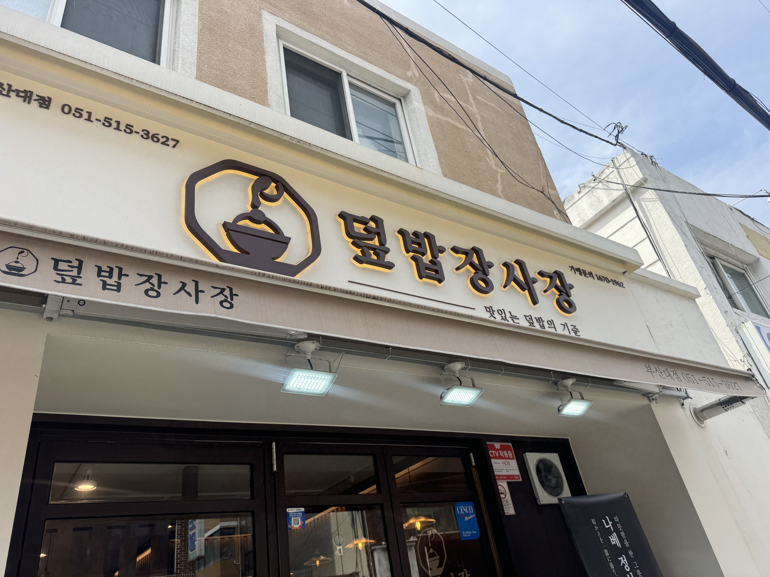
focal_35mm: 24
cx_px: 385
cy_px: 288
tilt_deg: +31.2
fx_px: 534
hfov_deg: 71.6
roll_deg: +9.8
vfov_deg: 56.8
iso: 80
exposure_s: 1/2105
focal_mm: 6.76
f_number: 1.78
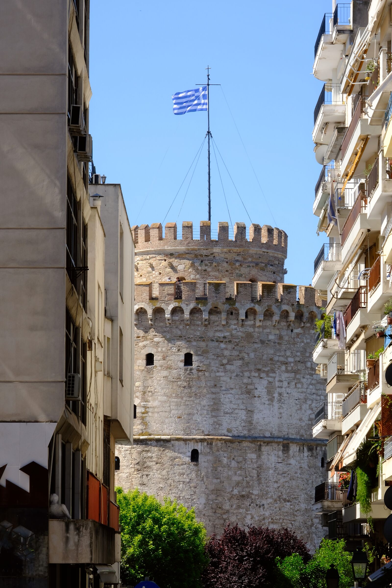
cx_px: 196
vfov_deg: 10.7
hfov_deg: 7.2
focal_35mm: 192
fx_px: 3136
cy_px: 294
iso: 400
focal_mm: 127.9
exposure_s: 1/58
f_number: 22
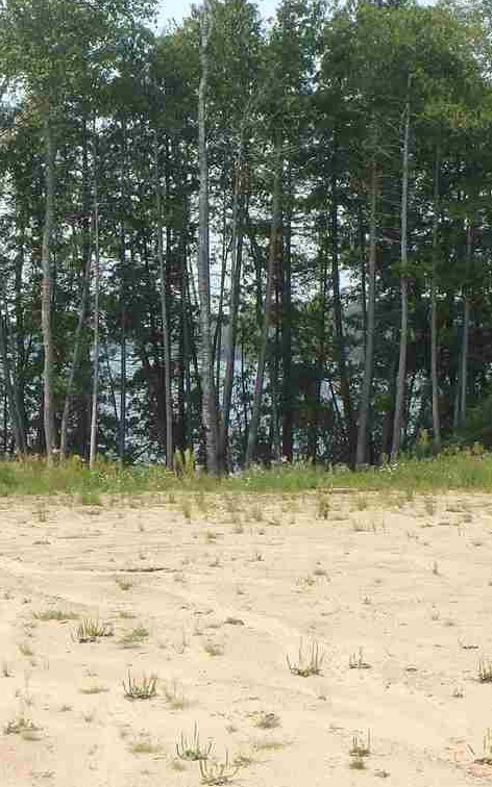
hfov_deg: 18.5
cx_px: 149
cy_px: 361
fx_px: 1503
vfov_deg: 29.4
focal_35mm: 70
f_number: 5.1
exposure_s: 1/500
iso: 125
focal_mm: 6.9
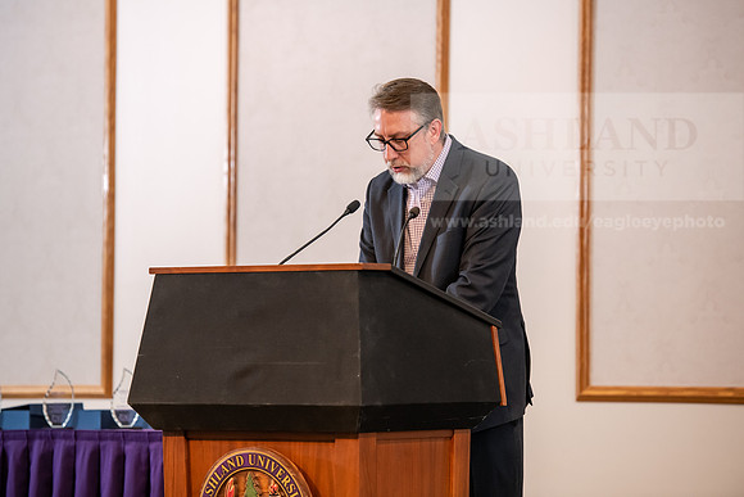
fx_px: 3204
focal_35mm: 155
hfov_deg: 13.2
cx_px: 372
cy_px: 248
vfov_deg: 8.9
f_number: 3.5
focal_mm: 155
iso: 1600
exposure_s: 1/200
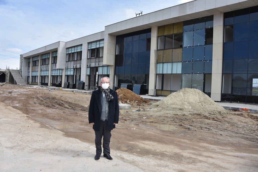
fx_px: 194
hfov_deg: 67.4
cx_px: 129
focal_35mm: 27
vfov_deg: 47.9
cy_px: 86
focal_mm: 18
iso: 100
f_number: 8
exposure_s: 1/250
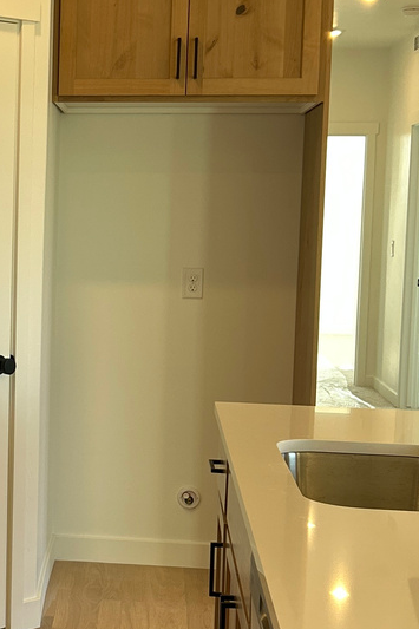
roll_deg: -1.5
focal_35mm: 78
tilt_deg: -5.5
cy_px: 345
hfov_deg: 16.9
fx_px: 1363
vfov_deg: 26.0
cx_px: -45
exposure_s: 1/120
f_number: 1.5
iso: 80
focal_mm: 5.7
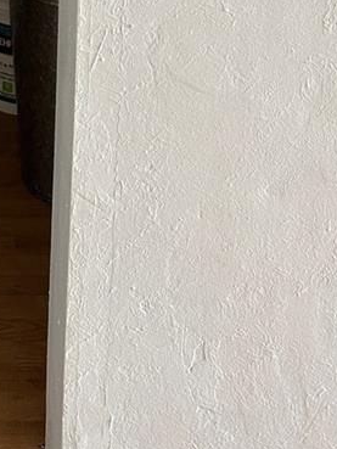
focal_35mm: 78
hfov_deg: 17.8
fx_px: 1012
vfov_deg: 20.8
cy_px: -248
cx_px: -94
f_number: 1.78
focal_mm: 6.86
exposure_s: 1/68
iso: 250
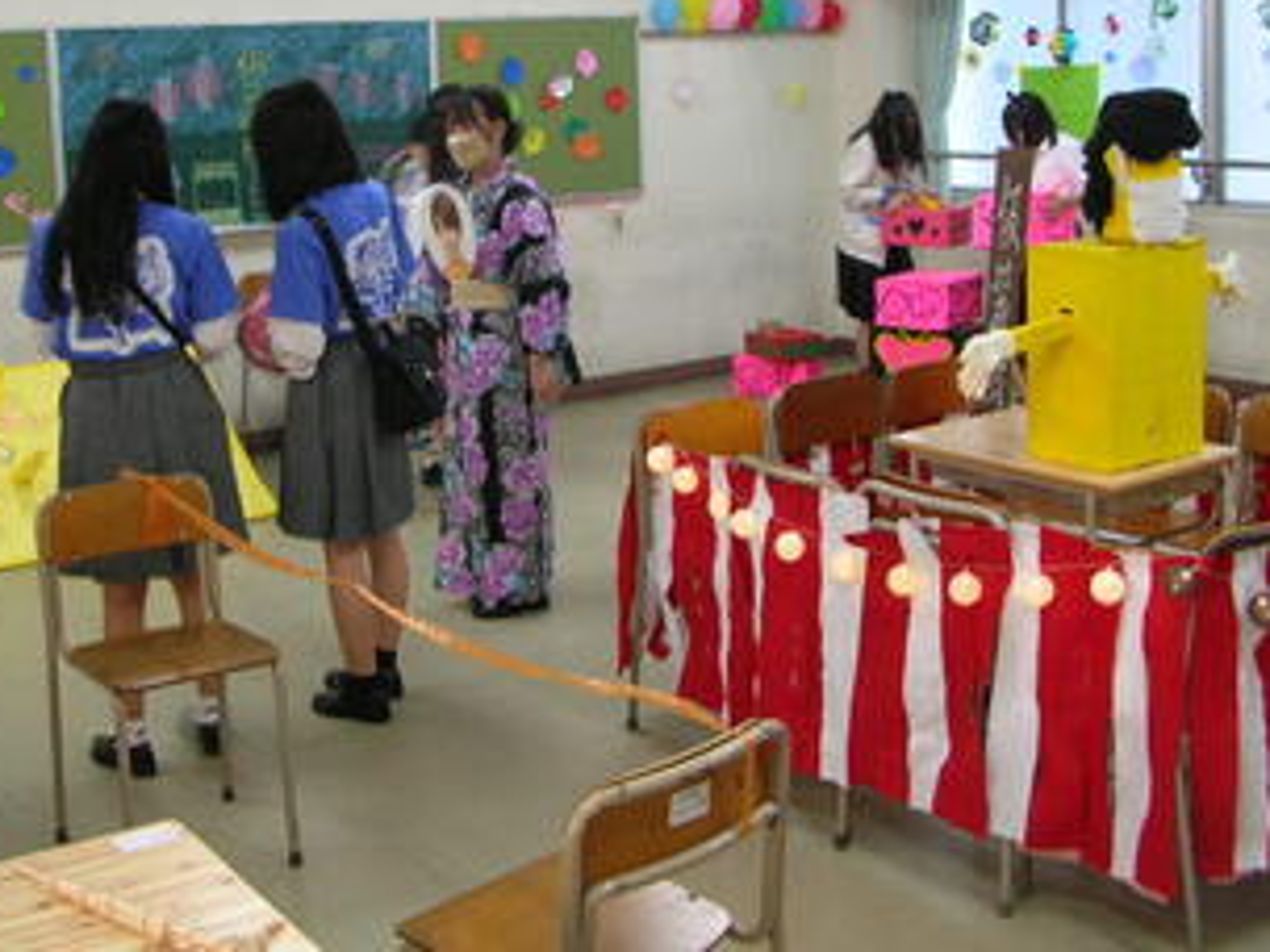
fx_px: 1688
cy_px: 342
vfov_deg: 31.3
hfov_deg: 41.2
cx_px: 572
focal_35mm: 46
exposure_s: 1/8.8
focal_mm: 5.8
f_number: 2.8
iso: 50
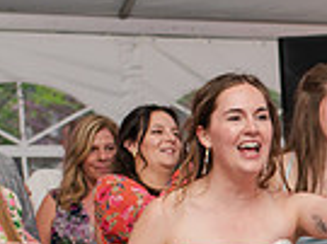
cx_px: 390
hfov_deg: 12.7
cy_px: 278
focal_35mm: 152
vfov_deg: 9.6
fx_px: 1435
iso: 800
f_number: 3.2
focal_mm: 35
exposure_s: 1/200
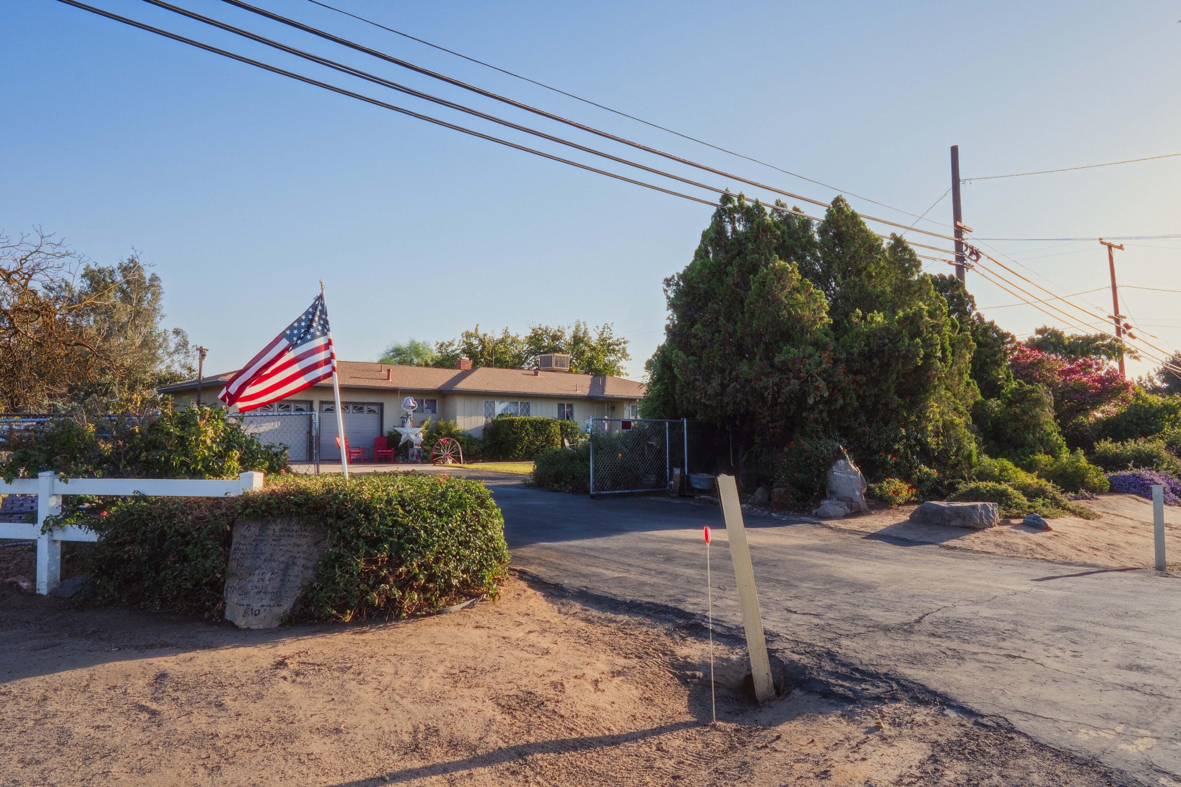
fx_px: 787
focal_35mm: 24
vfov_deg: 53.1
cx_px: 590
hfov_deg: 73.7
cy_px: 394
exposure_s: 1/500
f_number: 9
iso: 50
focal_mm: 24
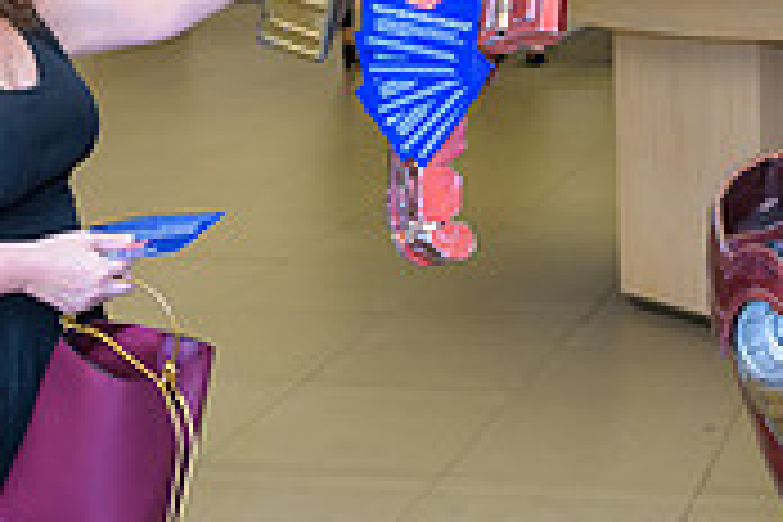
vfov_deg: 16.2
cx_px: 765
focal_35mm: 80
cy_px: -146
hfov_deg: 24.3
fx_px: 1740
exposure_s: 1/125
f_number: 3.2
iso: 800
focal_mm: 24
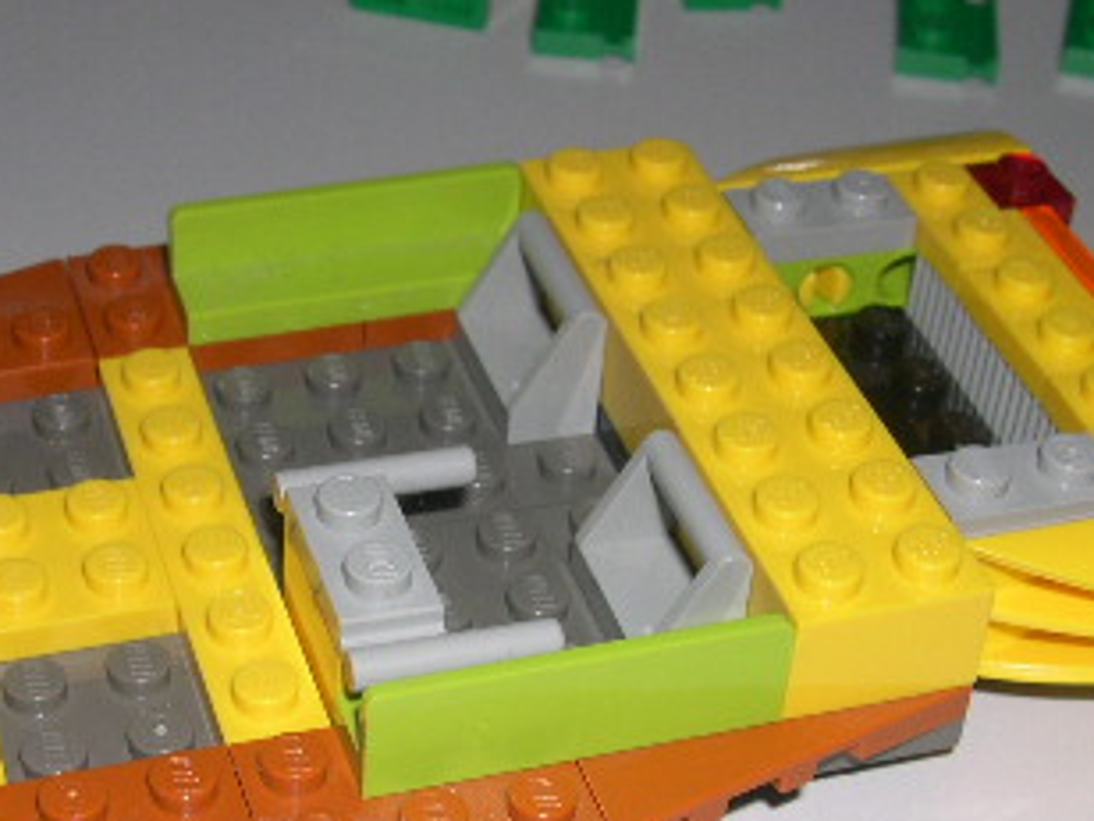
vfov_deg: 18.6
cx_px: 291
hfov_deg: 24.5
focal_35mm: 79
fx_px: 2497
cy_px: 533
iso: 100
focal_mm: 8
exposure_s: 1/60
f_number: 7.6
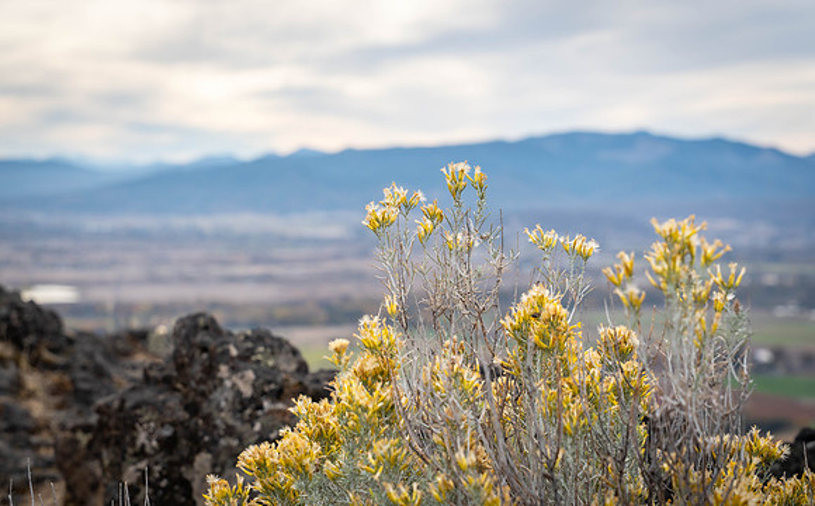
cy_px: 234
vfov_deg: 18.1
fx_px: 1585
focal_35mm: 71
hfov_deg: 28.8
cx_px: 408
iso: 100
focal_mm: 70
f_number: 7.1
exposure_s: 1/400
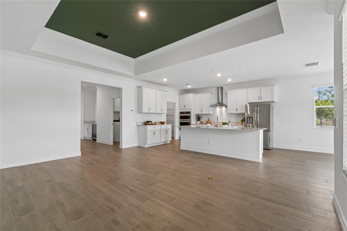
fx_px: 145
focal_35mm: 15
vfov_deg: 77.3
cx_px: 174
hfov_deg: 100.4
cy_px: 116
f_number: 7.1
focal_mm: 10
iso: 100
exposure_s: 1/3.33
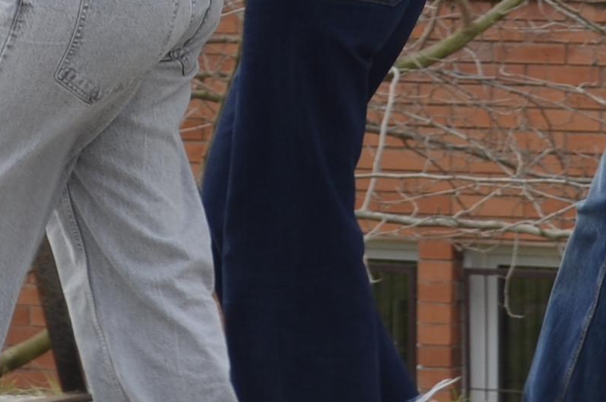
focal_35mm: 371
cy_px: -358
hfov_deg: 5.6
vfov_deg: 3.7
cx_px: 298
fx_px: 6233
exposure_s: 1/250
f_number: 5.3
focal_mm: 40
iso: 100
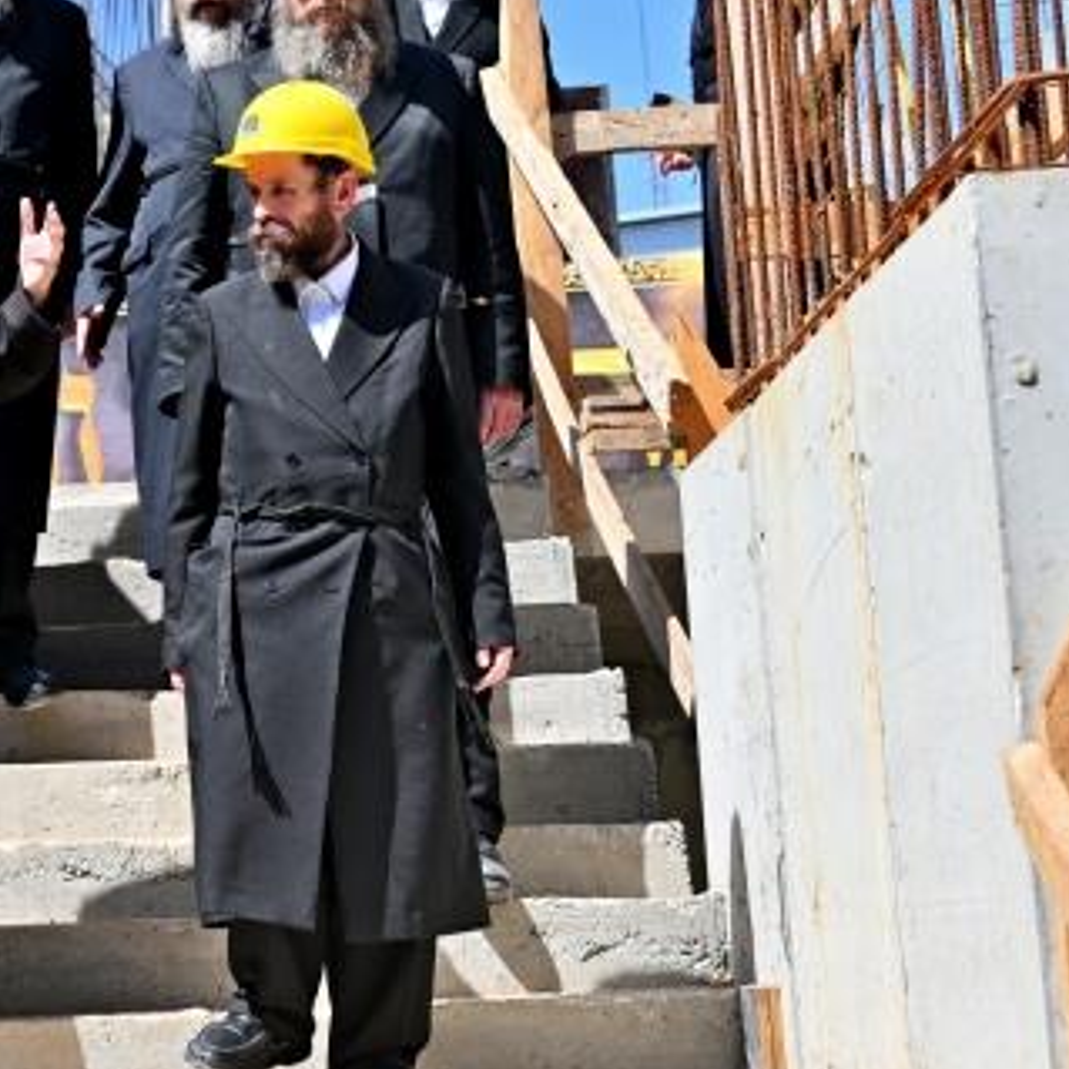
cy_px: 310
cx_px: -111
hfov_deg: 16.7
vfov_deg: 17.2
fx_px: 3529
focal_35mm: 101
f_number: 4
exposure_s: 1/1250
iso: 80
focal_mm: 37
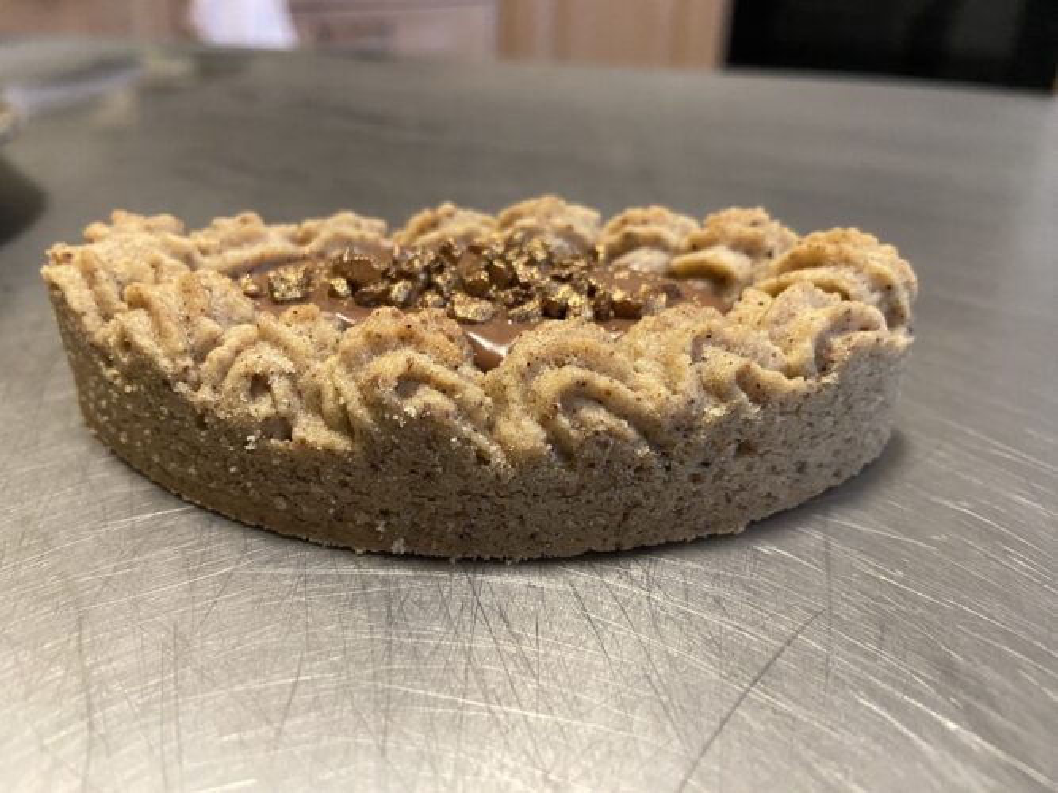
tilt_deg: -29.6
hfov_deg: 69.4
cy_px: 396
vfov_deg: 54.9
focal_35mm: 25
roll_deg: -0.7
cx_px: 529
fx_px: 764
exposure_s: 1/52
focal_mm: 4.25
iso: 500
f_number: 1.8
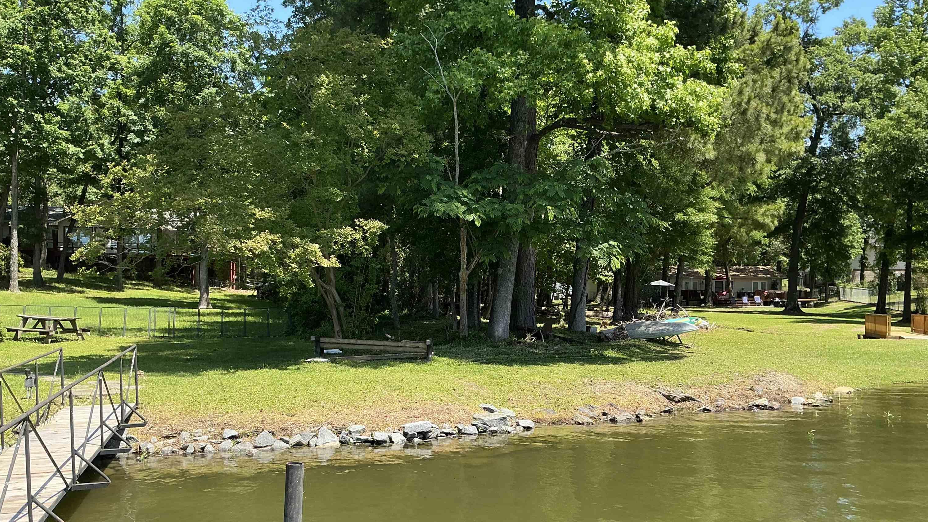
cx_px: 468
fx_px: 763
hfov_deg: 62.6
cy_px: 316
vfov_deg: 37.6
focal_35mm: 31
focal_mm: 3
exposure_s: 1/545
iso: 25
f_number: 1.8
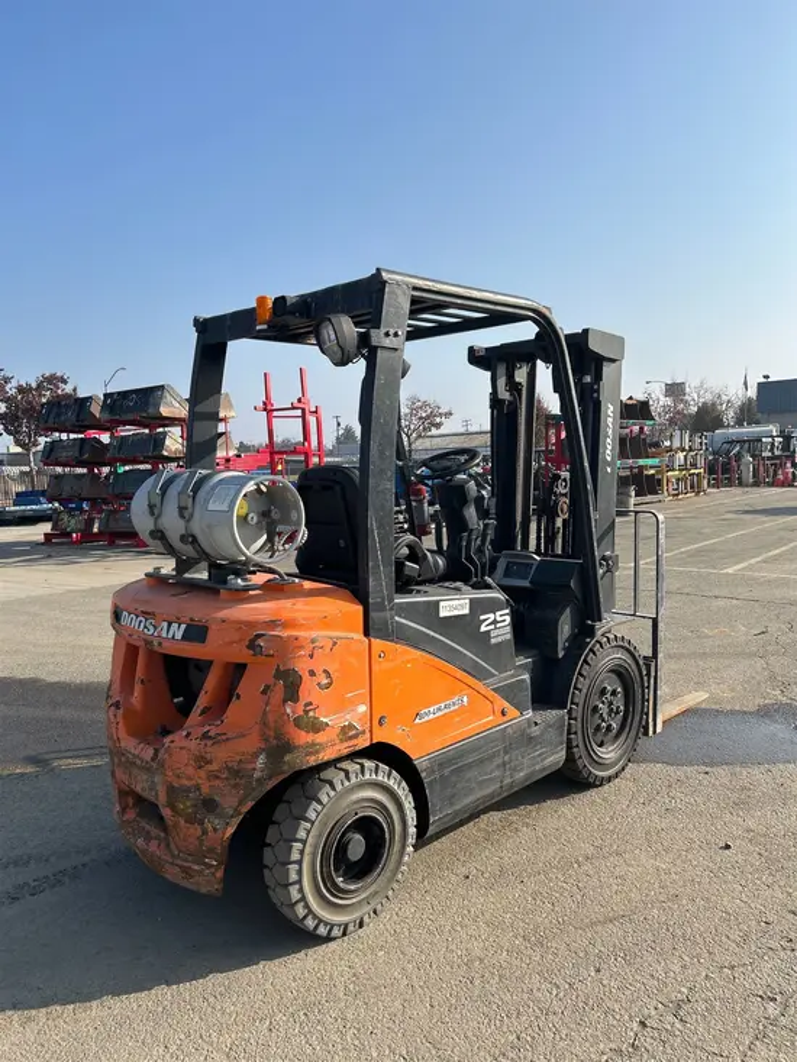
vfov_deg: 67.3
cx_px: 398
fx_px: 798
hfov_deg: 53.1
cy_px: 531
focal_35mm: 26
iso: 50
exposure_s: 1/3968
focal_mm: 5.7
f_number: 1.5
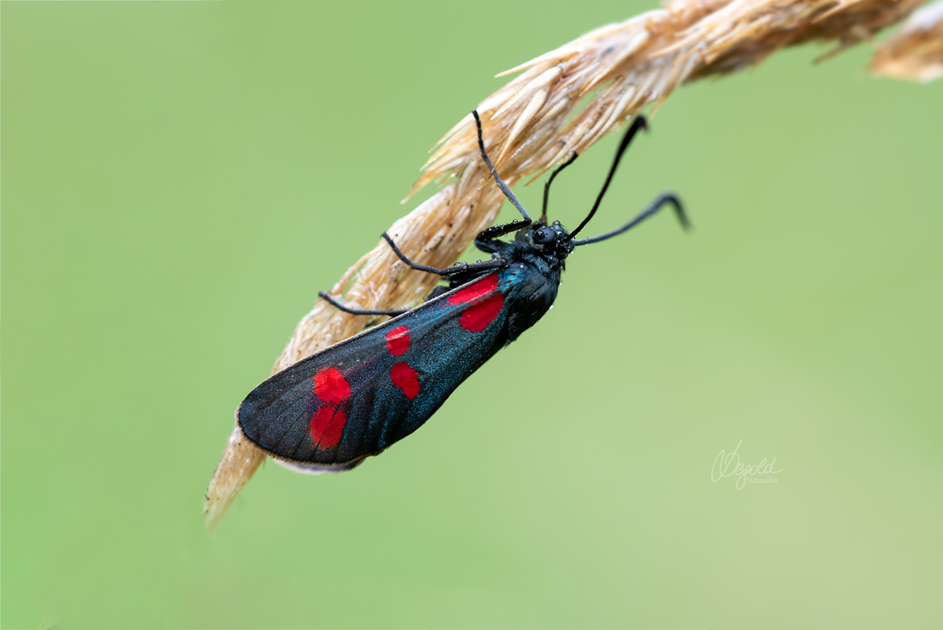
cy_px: 315
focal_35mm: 150
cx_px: 472
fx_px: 3930
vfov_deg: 9.2
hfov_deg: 13.7
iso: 400
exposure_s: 1/40
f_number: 9
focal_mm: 150
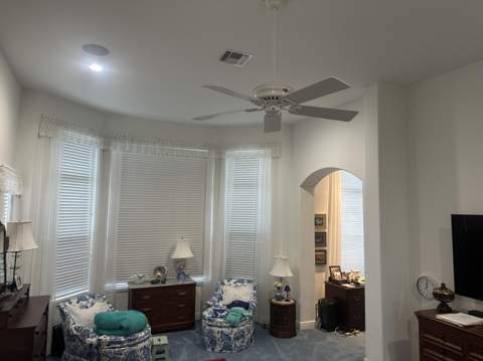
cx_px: 242
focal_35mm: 24
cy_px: 180
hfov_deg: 71.7
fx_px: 335
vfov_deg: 56.7
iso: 125
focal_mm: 6.86
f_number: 1.78
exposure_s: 1/60
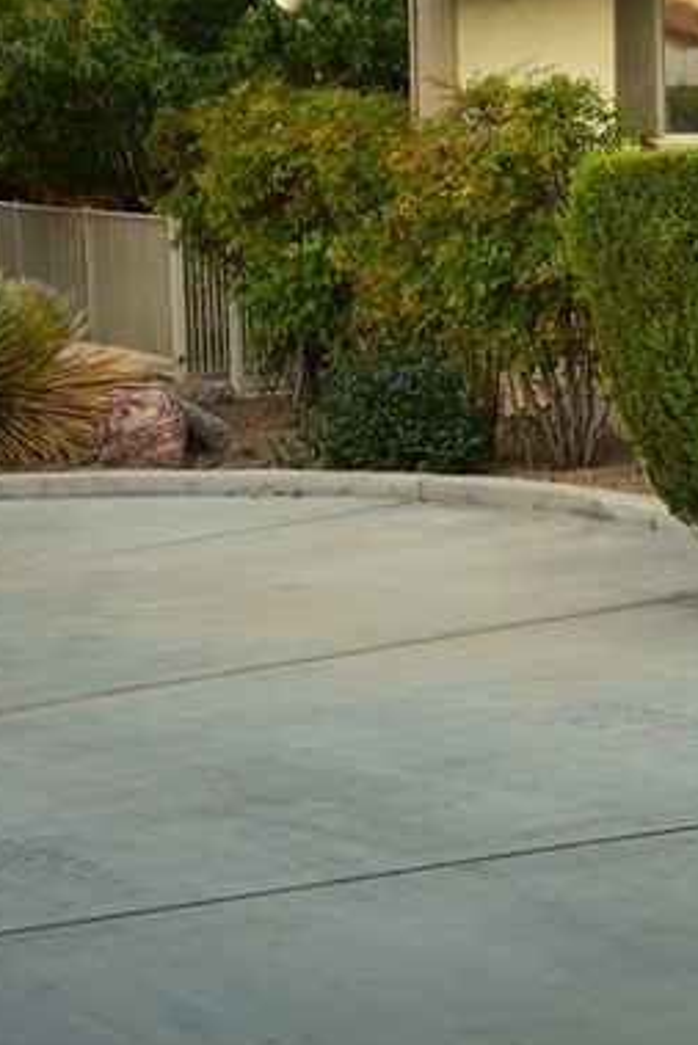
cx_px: 1390
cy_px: 179
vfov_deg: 19.0
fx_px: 3080
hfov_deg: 11.6
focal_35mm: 106
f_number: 4
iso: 64
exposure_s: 1/30
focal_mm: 37
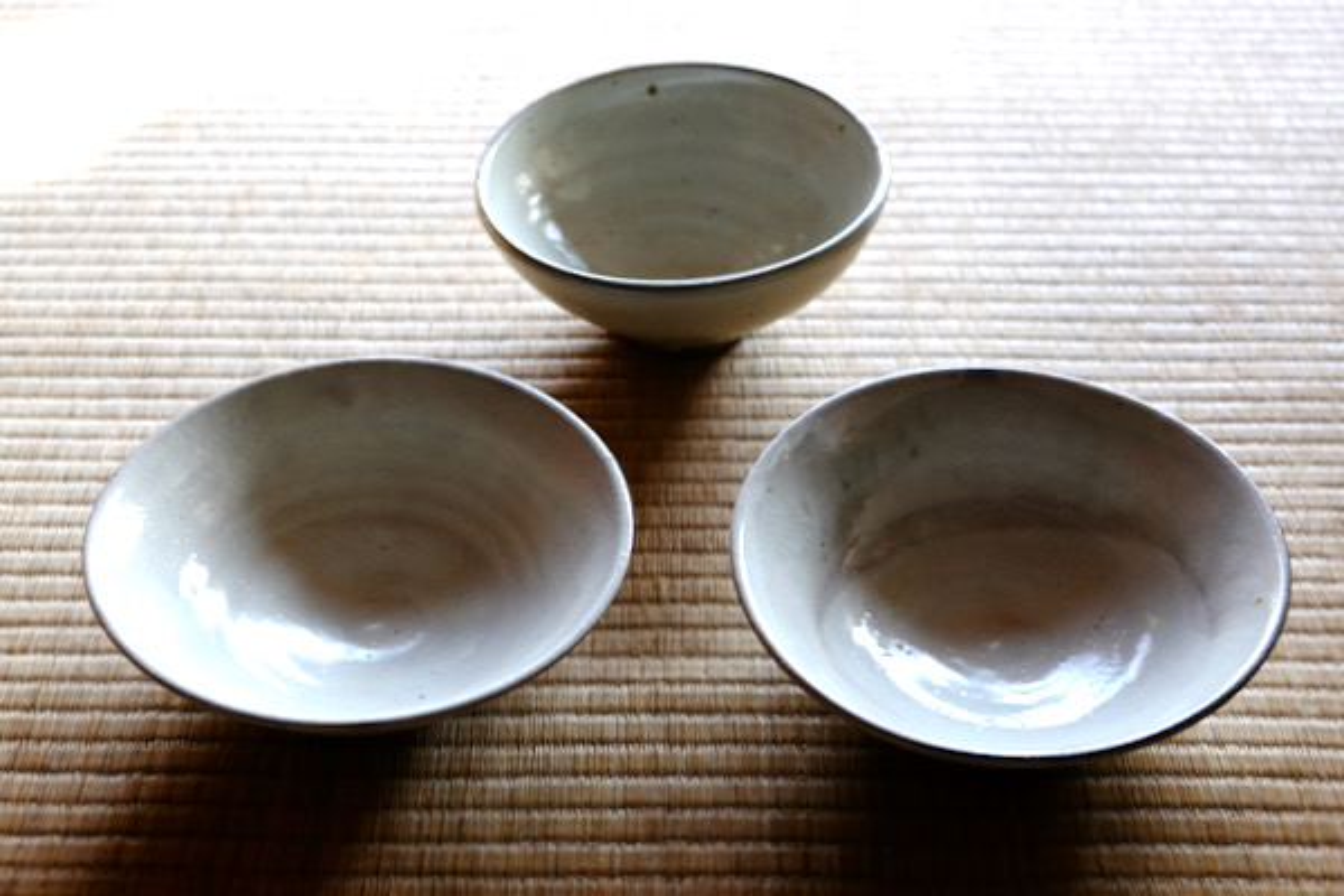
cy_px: 448
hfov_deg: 43.6
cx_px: 672
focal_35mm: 45
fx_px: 1680
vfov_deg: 29.9
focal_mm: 30.2
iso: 640
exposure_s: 1/60
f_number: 3.6
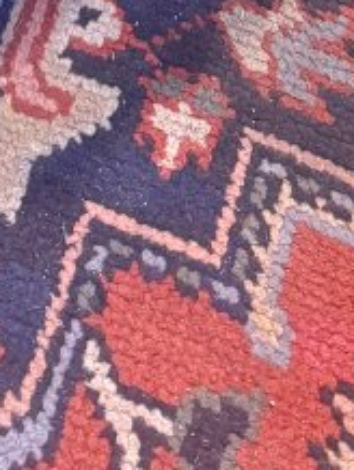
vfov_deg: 11.5
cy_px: -755
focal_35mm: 132
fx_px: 1796
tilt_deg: -38.7
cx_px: -37
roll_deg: -2.4
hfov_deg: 11.1
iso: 500
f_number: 1.78
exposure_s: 1/50
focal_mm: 6.76
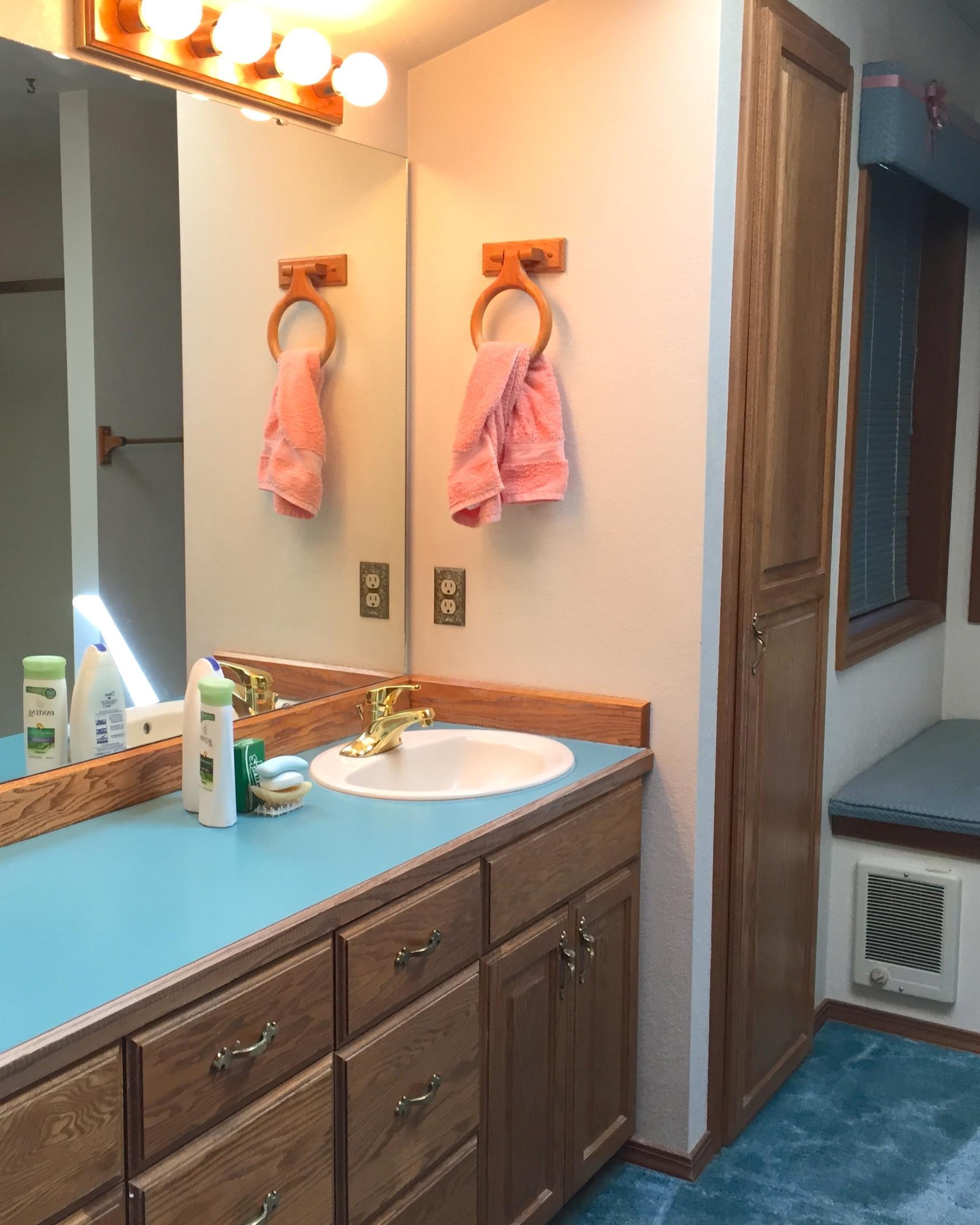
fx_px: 1378
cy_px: 611
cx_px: 415
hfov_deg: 39.1
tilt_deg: -6.3
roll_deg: -1.4
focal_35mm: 38
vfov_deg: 47.9
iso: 32
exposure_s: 1/30
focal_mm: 4.15
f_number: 2.2
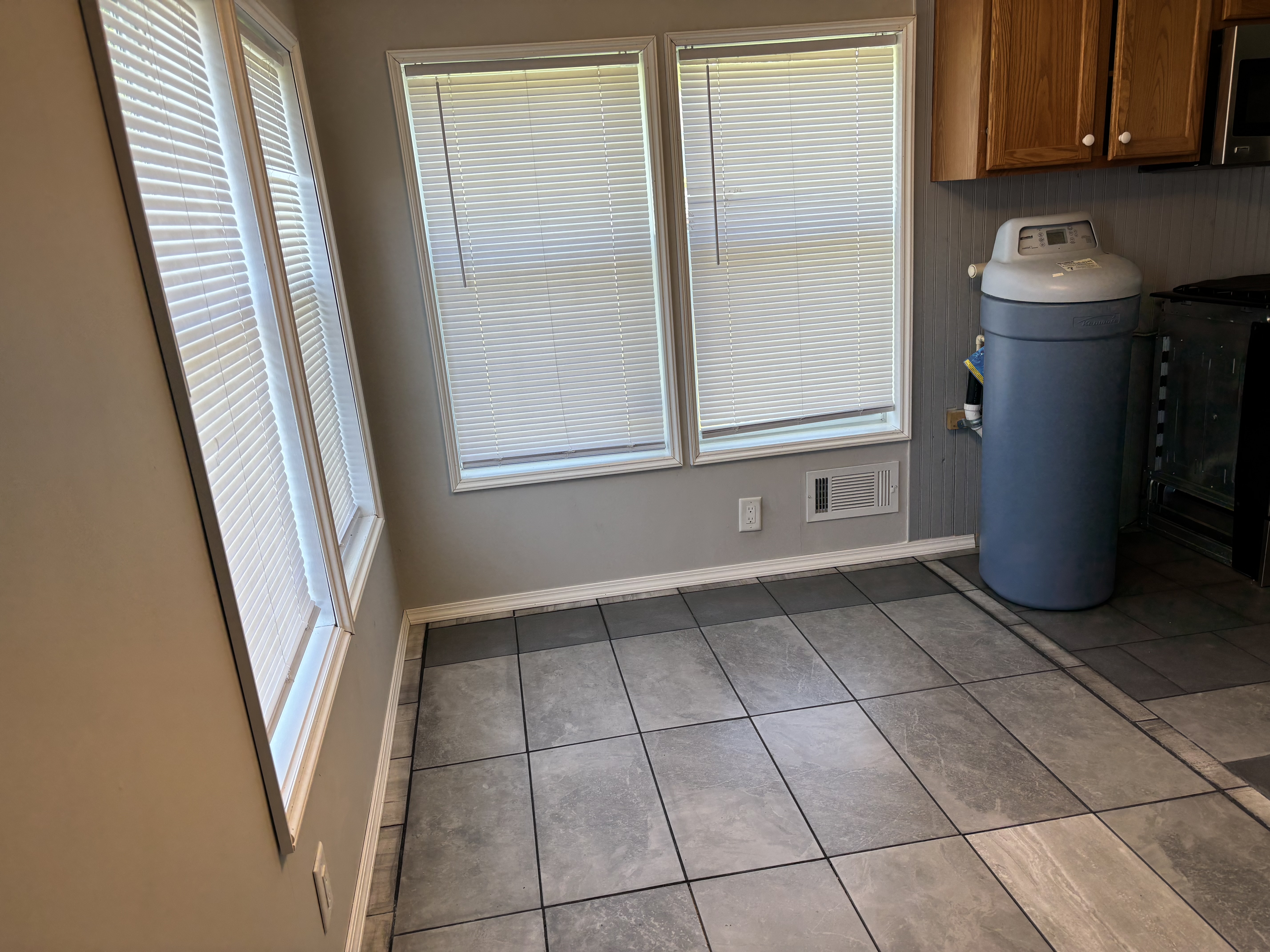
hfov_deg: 67.3
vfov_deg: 53.1
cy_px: 476
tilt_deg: -16.9
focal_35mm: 26
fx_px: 954
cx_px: 635
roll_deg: +5.2
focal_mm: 5.96
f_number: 1.6
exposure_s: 1/120
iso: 40
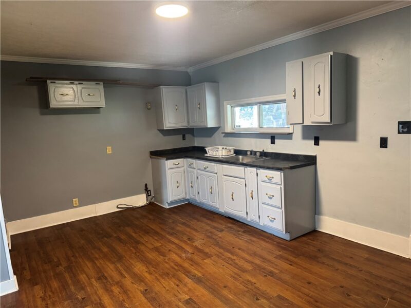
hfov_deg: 71.6
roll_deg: +2.8
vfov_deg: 56.8
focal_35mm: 24
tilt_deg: -7.6
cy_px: 154
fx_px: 285
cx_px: 206
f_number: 1.78
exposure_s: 1/60
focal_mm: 6.76
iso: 500
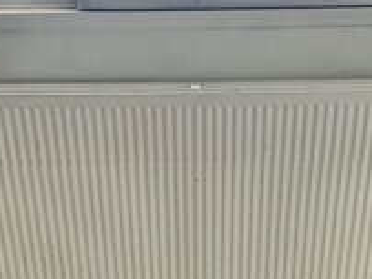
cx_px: 191
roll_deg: +0.9
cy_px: 210
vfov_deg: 25.4
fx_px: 613
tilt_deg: -26.3
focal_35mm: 57
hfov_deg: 33.8
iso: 64
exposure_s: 1/61
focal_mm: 3
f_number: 1.8
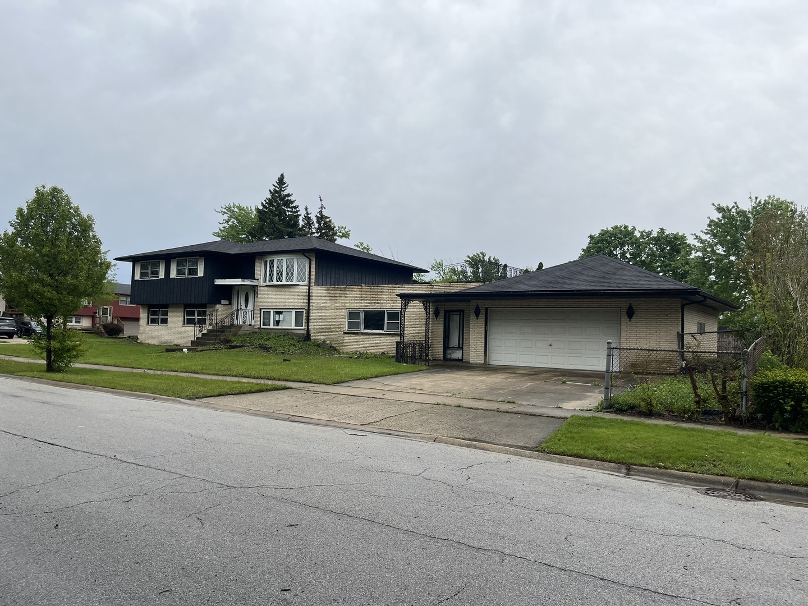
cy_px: 303
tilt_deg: +2.8
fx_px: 607
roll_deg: -1.8
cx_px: 404
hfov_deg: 67.3
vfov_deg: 53.1
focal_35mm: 26
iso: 50
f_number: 1.6
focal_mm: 5.1
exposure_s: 1/3521
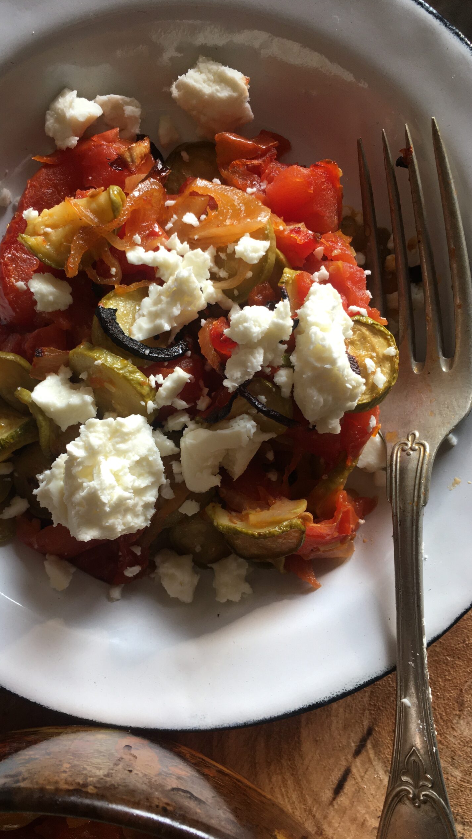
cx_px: 175
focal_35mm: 32
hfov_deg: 36.4
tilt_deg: -87.5
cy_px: 421
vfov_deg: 61.0
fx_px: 712
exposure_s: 1/100
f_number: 2.2
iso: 40
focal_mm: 4.15
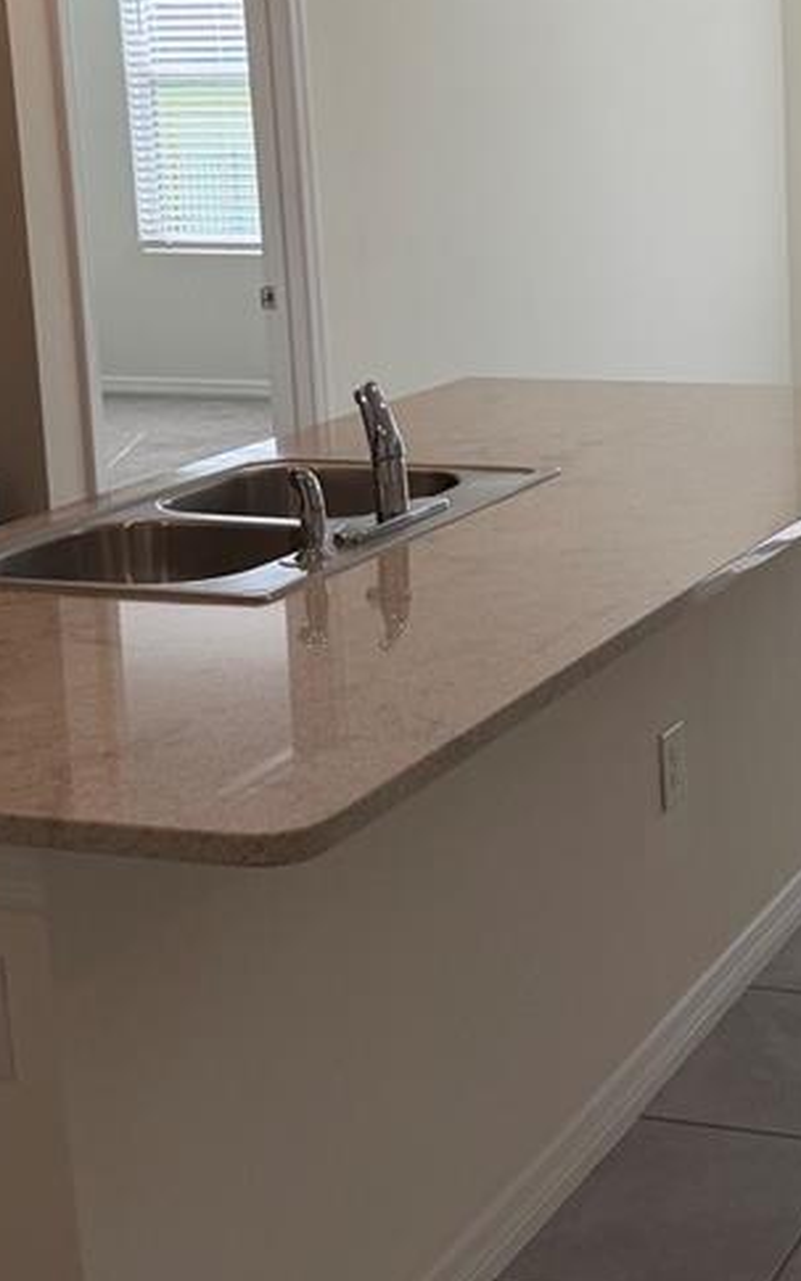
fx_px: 2201
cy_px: 383
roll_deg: +1.5
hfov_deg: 19.8
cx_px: 862
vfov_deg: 32.1
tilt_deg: -7.8
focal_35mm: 63
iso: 100
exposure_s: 1/467
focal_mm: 6.76
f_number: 1.78
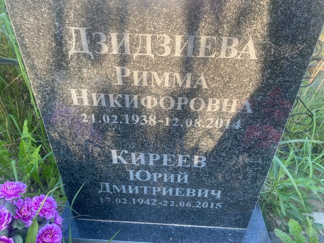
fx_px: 243
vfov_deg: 53.1
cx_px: 162
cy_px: 122
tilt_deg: -37.6
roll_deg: +0.0
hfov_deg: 67.3
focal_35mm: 26
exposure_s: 1/122
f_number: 1.8
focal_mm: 4.25
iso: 32
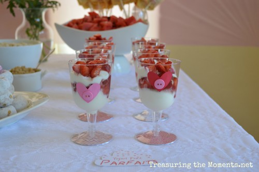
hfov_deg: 38.9
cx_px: 130
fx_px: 366
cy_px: 86
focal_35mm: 51
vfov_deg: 26.4
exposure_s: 1/40
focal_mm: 34
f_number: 5
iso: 400
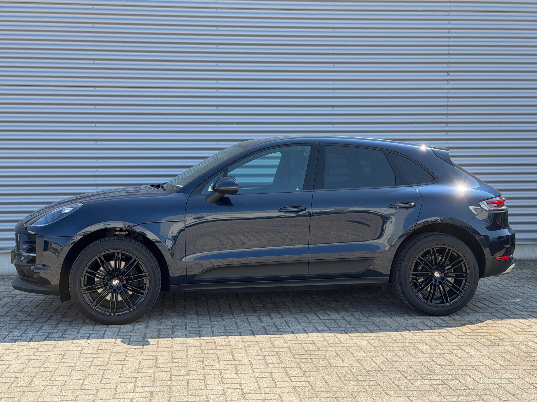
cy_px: 201
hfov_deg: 39.7
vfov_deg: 30.3
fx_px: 745
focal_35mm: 48
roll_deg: +0.5
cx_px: 268
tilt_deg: -2.8
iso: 64
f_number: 1.78
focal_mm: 6.76
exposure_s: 1/1608
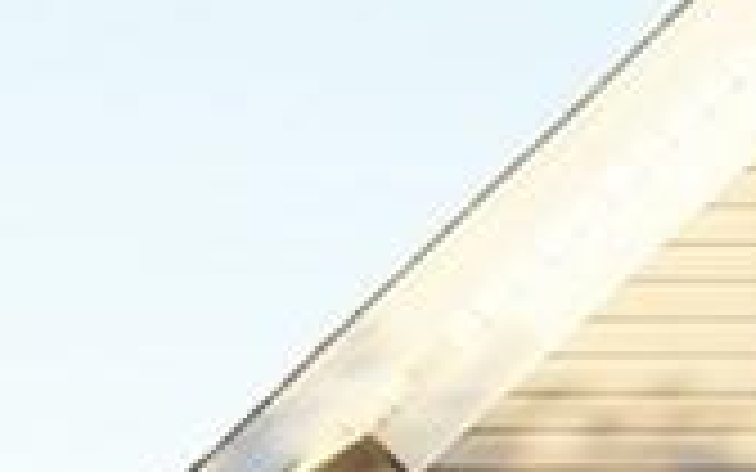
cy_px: 742
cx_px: 2120
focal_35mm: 200
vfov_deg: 6.5
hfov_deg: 8.9
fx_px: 4121
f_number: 3.6
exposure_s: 1/160
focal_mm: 5.5
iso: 80
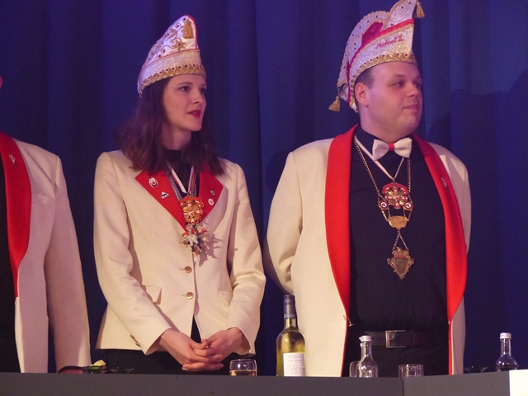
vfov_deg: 7.3
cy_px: 198
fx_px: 3112
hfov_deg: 9.7
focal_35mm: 204
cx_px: 264
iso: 800
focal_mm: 36.7
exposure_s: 1/50
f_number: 2.8
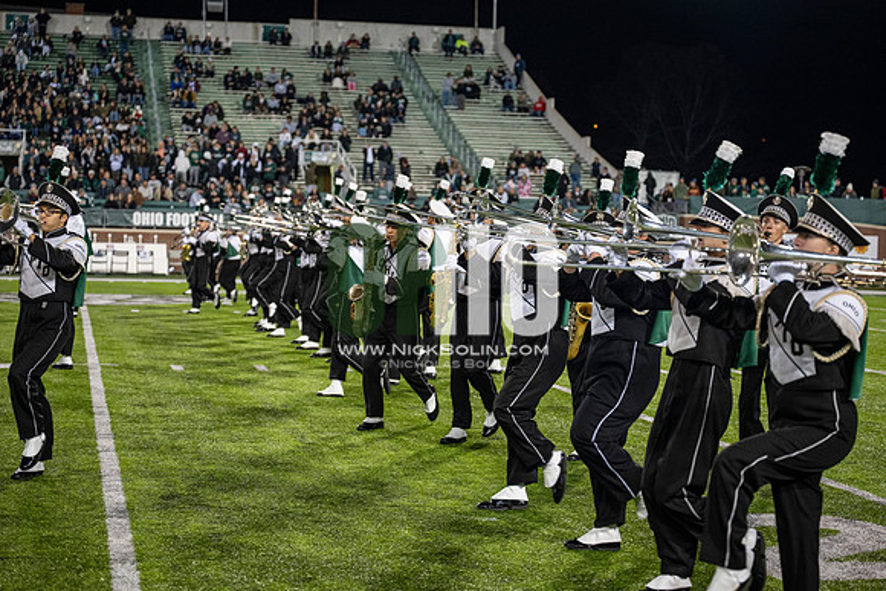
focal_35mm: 70
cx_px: 443
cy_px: 296
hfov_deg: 28.8
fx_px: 1723
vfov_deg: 19.5
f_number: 3.2
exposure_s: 1/500
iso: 1250
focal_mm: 70
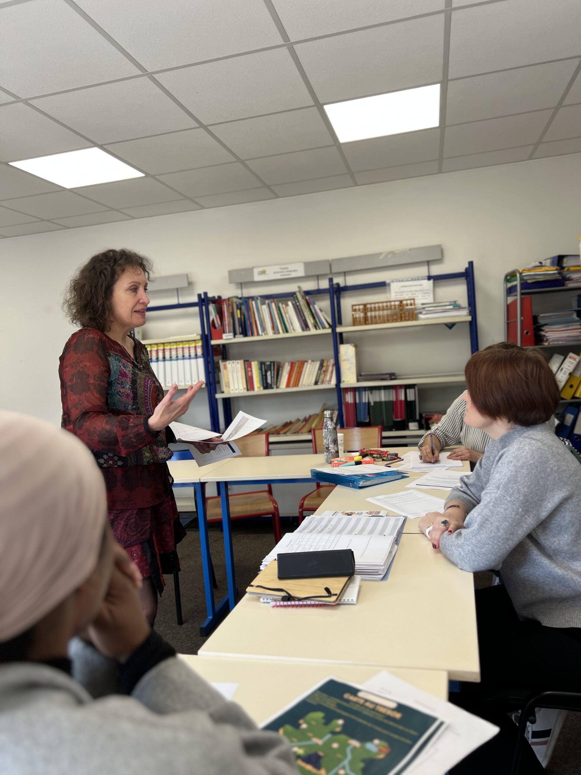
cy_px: 388
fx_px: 582
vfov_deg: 67.3
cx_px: 290
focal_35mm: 26
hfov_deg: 53.1
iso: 32
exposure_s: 1/121
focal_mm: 5.7
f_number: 1.5
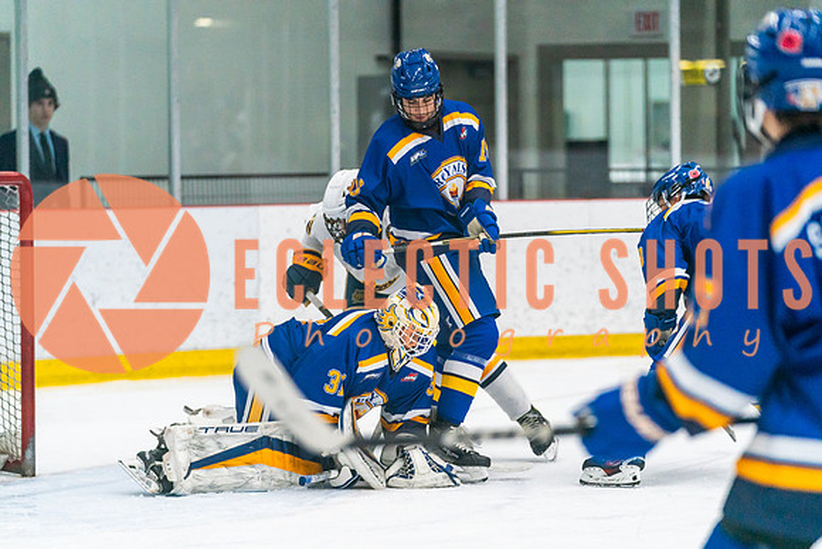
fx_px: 3853
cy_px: 315
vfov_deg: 8.1
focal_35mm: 169
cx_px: 411
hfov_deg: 12.2
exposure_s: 1/1250
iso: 3200
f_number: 2.8
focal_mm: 147
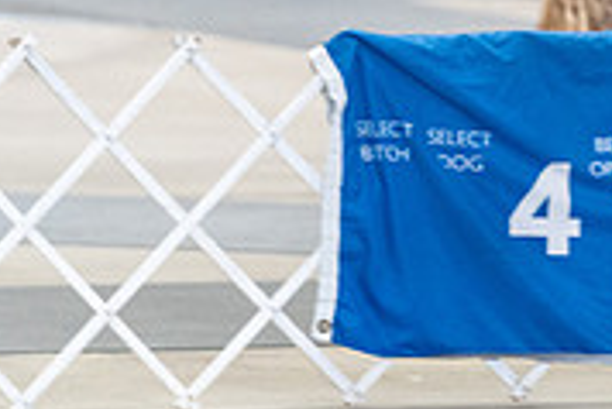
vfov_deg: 2.4
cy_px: 50
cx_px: 942
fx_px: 9732
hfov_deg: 3.6
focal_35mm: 572
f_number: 3.5
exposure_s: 1/320
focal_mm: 176
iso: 6400
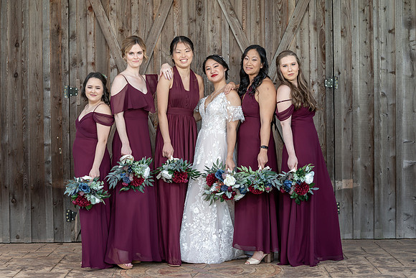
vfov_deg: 16.6
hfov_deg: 24.7
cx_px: 196
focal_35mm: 82
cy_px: 133
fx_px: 949
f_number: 4
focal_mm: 77
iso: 250
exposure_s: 1/200
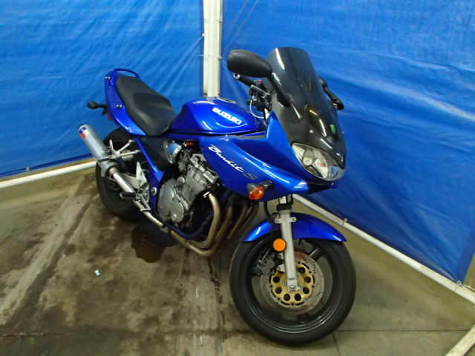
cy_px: 178
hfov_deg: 63.4
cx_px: 238
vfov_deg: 49.7
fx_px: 384
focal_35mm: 28
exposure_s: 1/10
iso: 800
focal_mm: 5
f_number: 3.9
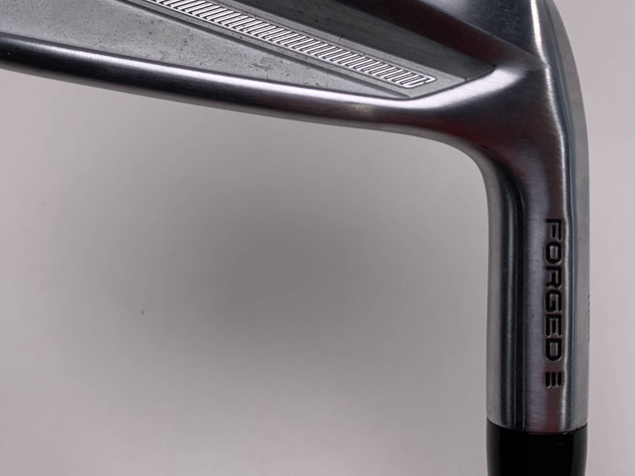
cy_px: 139
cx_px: 317
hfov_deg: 36.8
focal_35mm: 52
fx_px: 954
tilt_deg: -58.2
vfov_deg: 27.8
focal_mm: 4.25
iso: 25
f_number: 1.8
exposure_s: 1/399
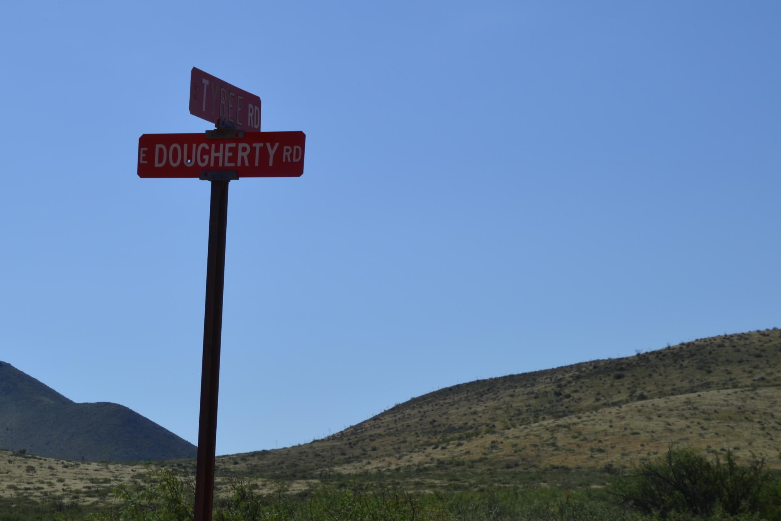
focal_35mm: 89
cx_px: 247
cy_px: 234
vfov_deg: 15.4
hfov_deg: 22.8
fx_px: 1931
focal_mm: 40
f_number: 10
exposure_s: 1/400
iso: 100
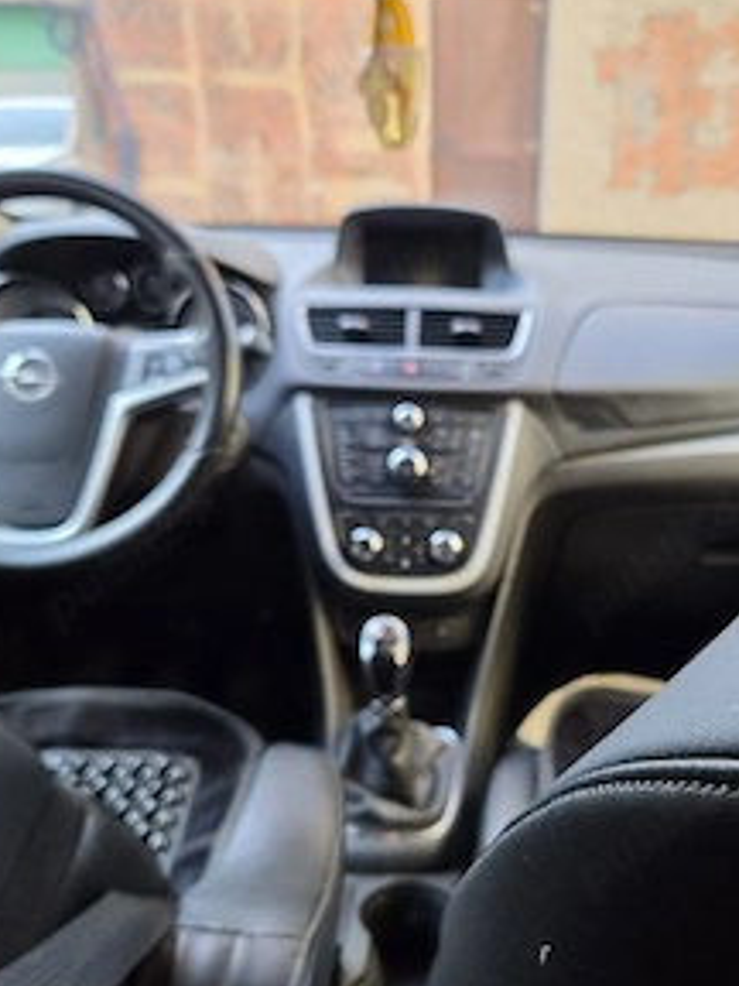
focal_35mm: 32
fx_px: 911
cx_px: 489
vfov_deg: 56.5
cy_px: 582
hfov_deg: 43.6
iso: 160
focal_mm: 5.4
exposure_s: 1/182
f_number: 1.8
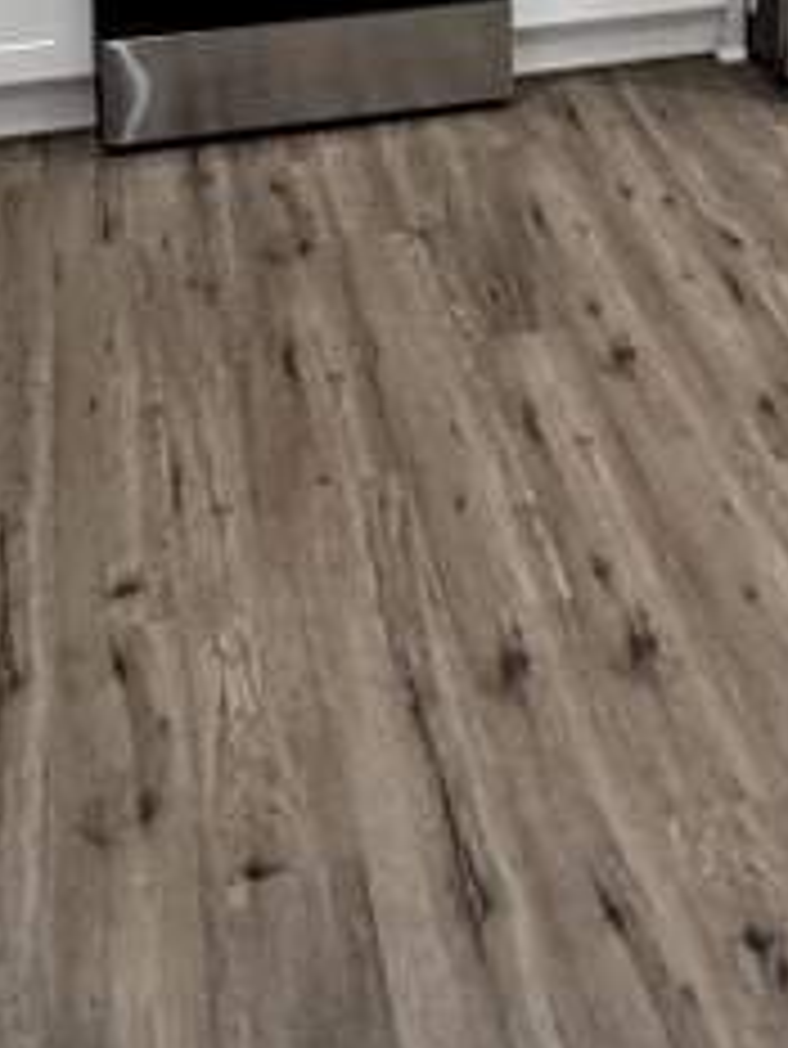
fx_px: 1941
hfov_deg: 22.8
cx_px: 558
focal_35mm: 64
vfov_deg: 24.2
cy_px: -495
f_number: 2.2
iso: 320
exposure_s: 1/120
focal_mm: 2.22
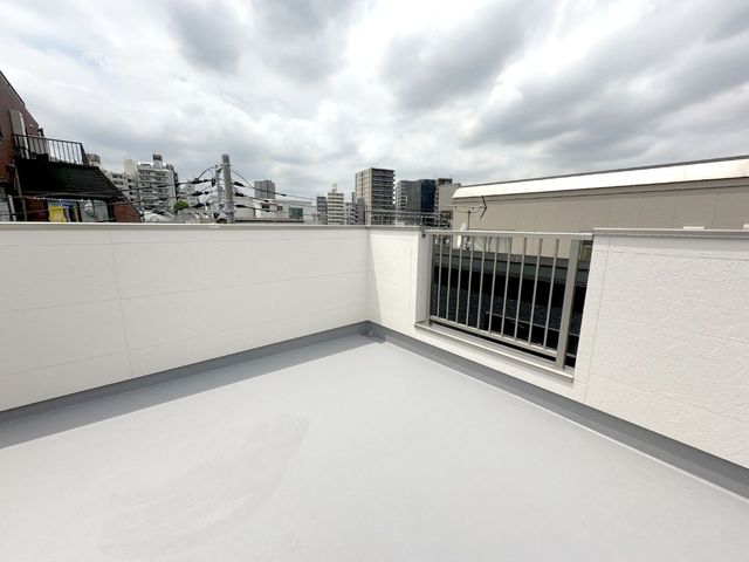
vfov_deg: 85.7
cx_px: 374
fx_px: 303
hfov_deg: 102.1
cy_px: 281
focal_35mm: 14
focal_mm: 2.22
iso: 50
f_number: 2.2
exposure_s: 1/3861
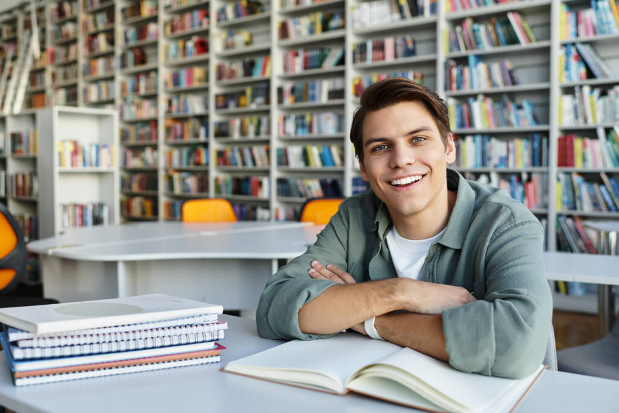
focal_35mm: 35
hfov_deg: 54.4
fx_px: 602
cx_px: 310
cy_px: 206
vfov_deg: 37.9
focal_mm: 35
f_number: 3.2
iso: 250
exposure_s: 1/200
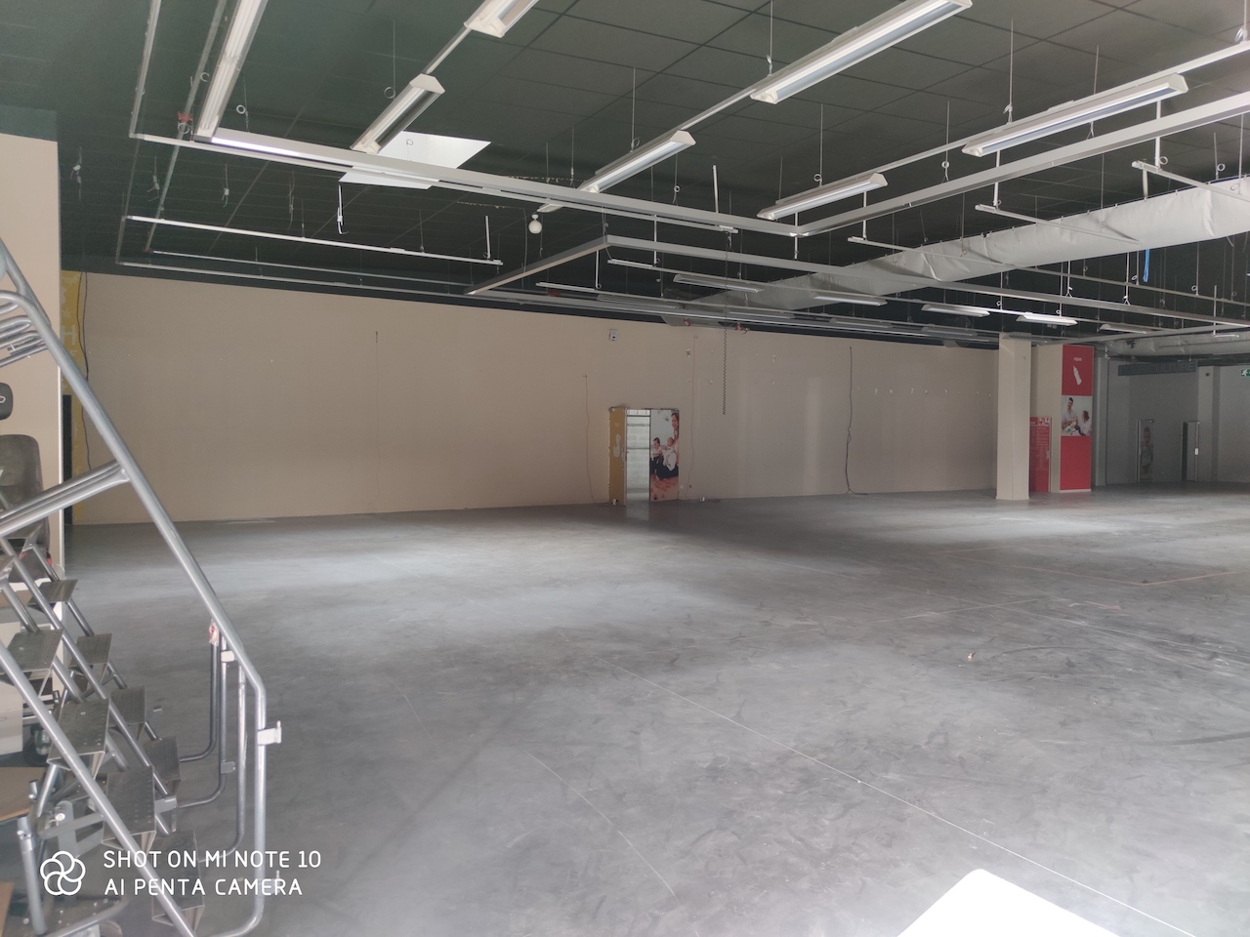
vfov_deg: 56.8
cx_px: 625
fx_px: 867
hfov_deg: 71.6
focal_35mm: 24
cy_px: 468
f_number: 1.69
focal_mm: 6.72
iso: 300
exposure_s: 1/50
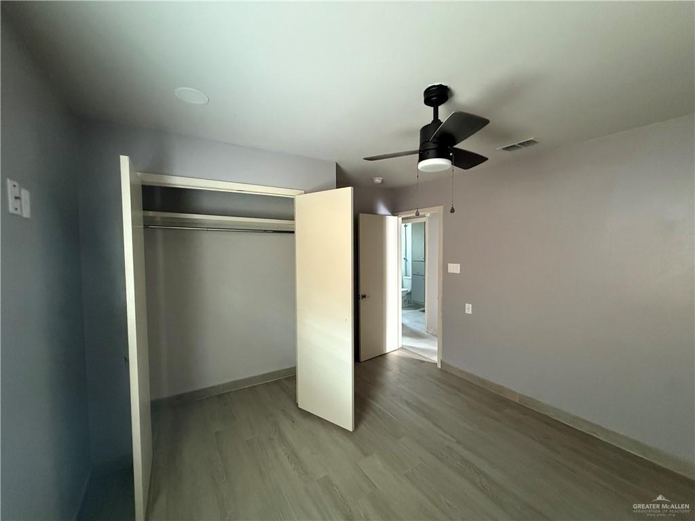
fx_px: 281
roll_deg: -0.9
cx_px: 348
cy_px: 260
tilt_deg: -1.8
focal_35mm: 14
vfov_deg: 85.7
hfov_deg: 102.1
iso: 1000
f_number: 2.2
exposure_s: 1/60
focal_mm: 2.22
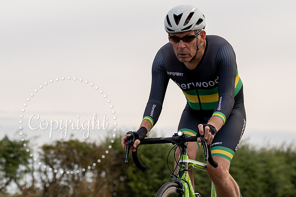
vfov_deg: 8.6
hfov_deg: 12.9
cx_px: 181
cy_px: 80
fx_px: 1311
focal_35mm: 159
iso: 100
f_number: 3.5
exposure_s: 1/800
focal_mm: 81
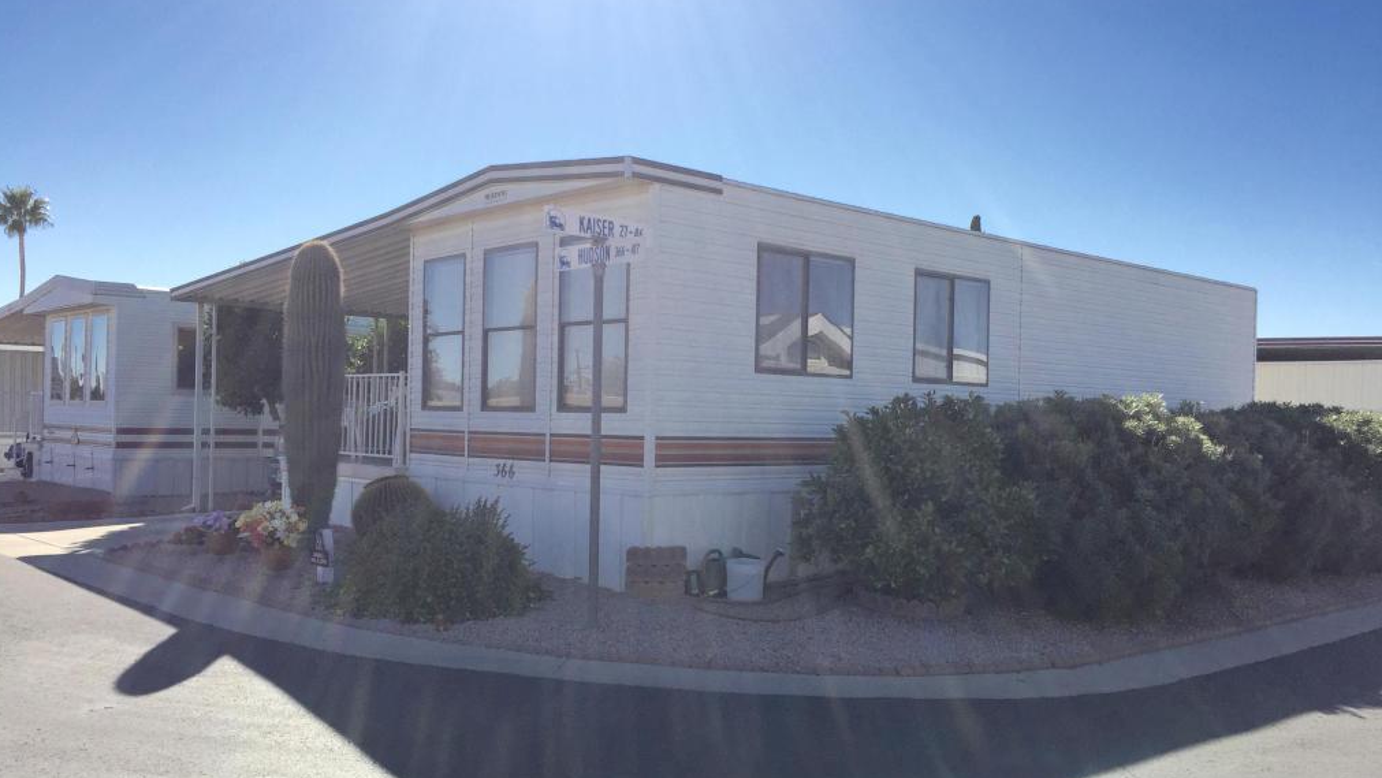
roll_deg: -1.7
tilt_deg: -2.0
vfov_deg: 36.6
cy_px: 444
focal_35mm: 32
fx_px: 1173
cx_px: 683
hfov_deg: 61.0
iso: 32
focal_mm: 4.15
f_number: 2.2
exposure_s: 1/2639
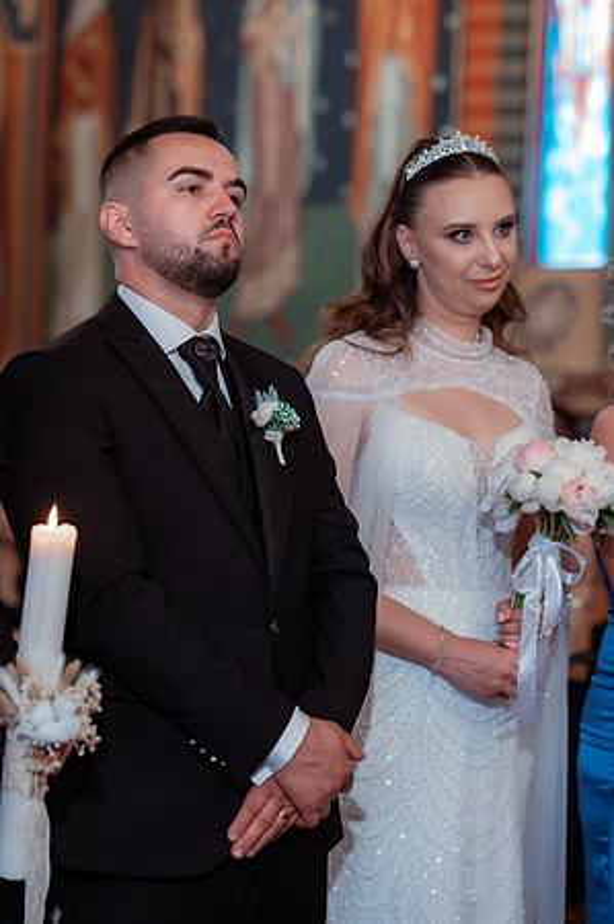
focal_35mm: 85
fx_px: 2179
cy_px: 462
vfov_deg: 23.9
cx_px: 307
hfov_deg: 16.0
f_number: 2.8
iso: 3200
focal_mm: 85
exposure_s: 1/250
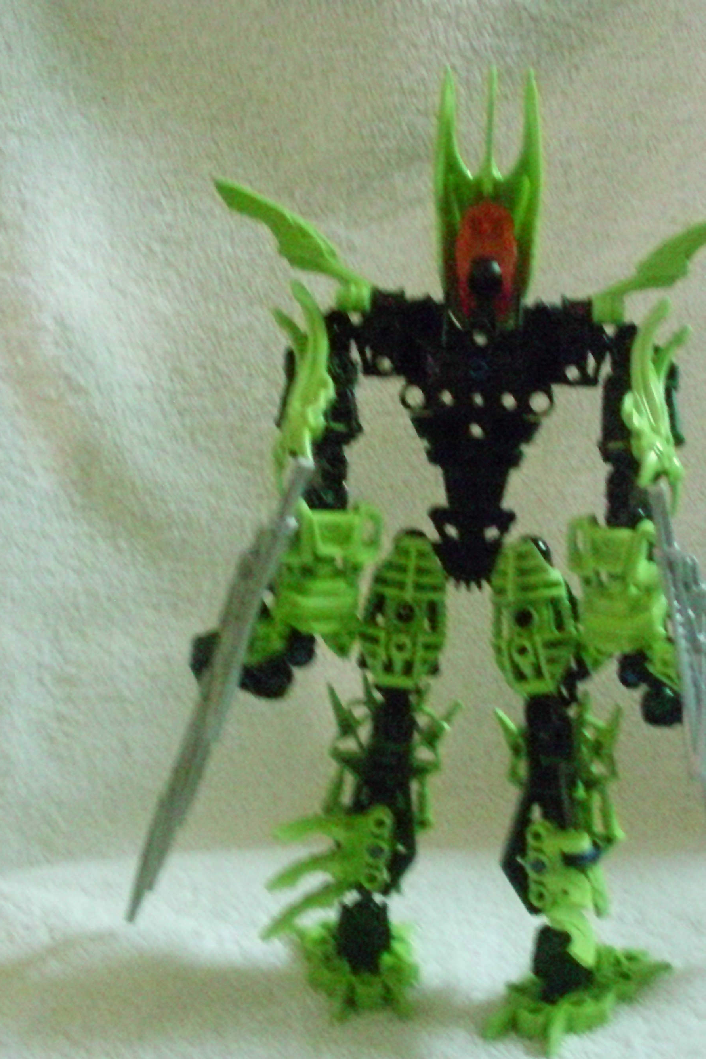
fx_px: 1559
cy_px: 530
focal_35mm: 53
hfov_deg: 25.5
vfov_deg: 37.5
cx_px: 427
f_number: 3.1
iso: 1600
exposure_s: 1/19
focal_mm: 6.3
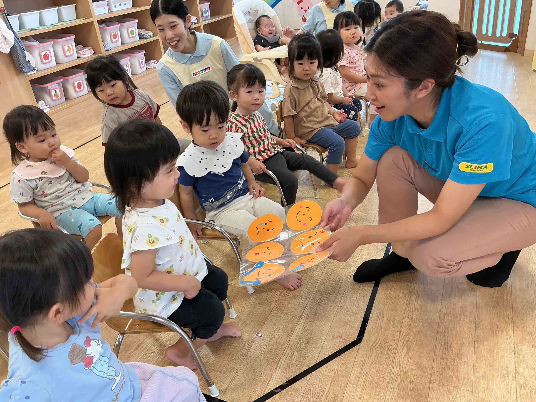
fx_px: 449
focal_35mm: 29
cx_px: 268
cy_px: 201
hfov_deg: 61.7
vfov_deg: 48.2
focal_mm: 3
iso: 64
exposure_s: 1/120
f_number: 1.8
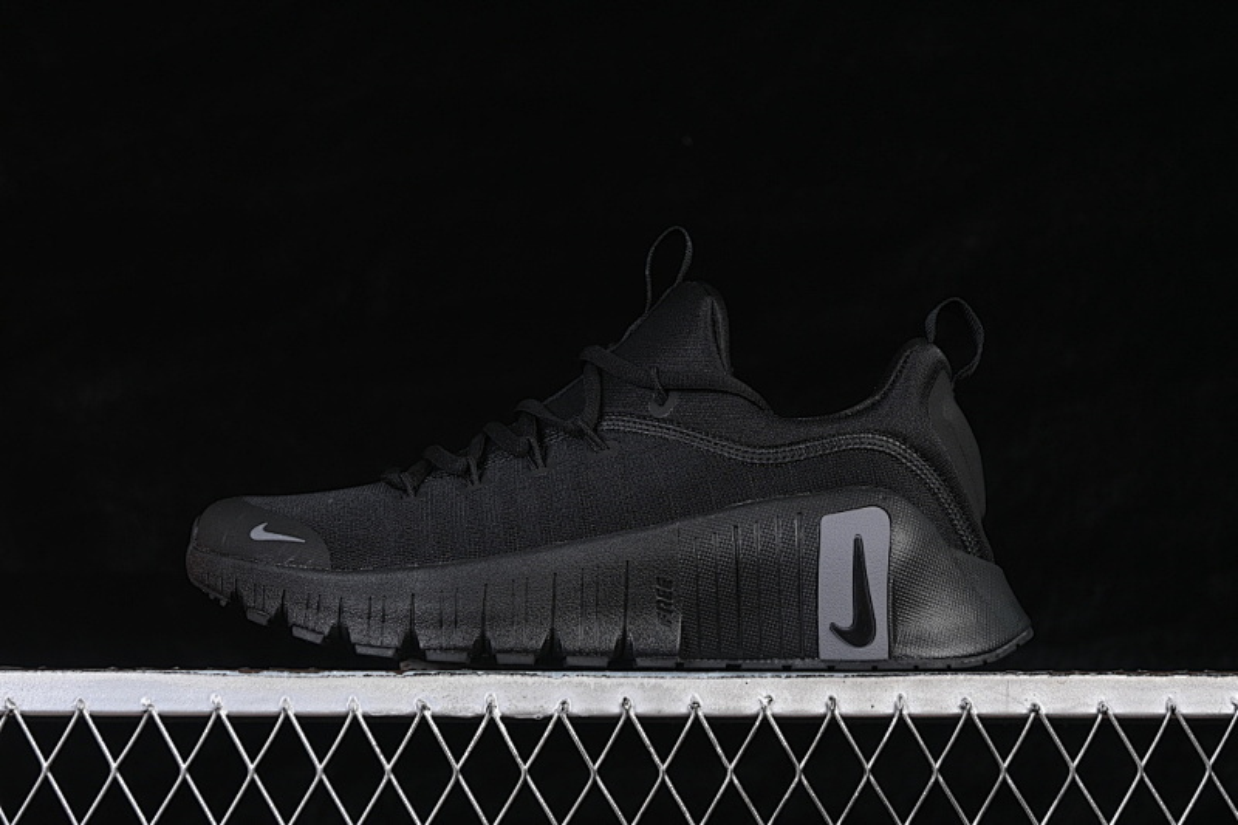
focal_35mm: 75
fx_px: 2578
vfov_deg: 18.2
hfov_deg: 27.0
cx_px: 619
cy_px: 412
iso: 160
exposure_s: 1/60
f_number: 6.3
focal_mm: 50
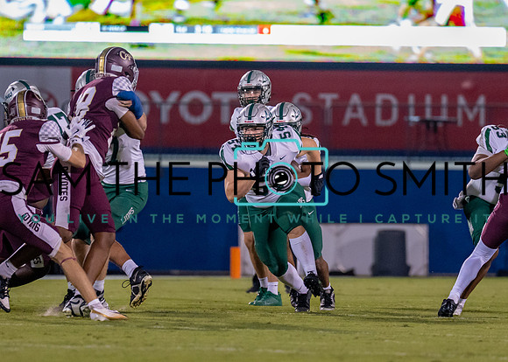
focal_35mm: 430
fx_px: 6197
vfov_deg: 3.4
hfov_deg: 4.7
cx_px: 312
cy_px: 197
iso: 2000
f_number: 2.8
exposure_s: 1/1600
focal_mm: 200
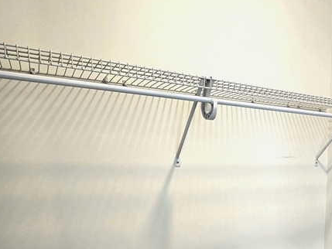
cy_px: 213
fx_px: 297
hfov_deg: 54.5
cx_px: 263
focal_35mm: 31
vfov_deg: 42.6
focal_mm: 2.2
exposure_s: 1/60.2
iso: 80
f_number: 2.2
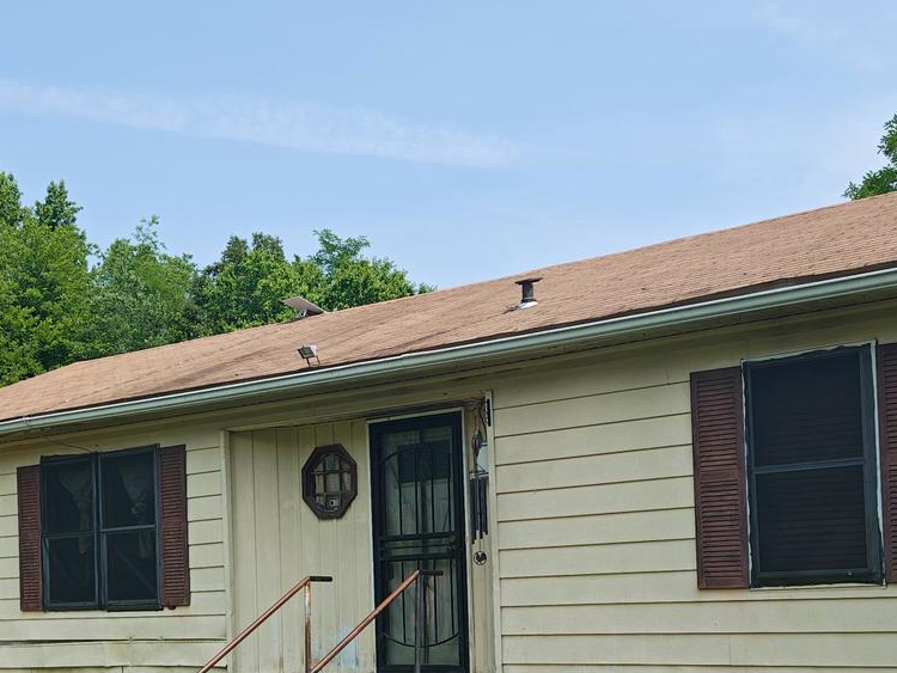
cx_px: 519
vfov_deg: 29.5
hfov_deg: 39.5
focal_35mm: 48
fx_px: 1244
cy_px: 555
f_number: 1.7
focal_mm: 4.68
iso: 100
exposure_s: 1/799
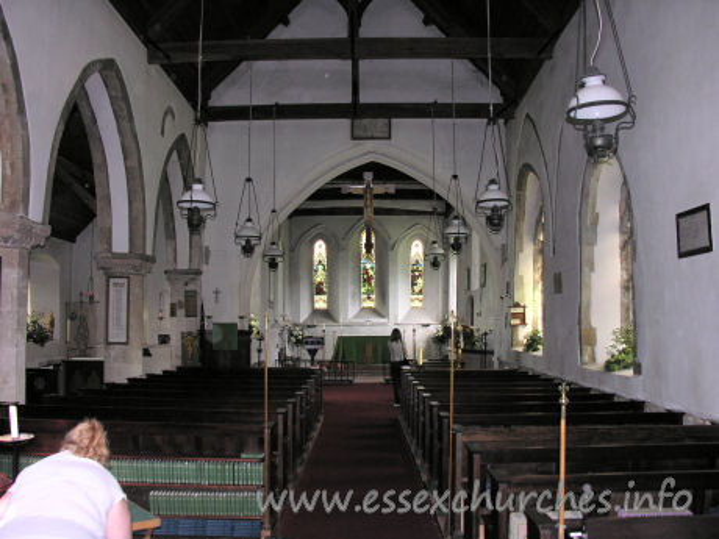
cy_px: 270
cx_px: 360
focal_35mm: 35
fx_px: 727
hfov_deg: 52.6
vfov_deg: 40.7
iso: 130
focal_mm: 8.9
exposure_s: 1/60.1
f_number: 2.8
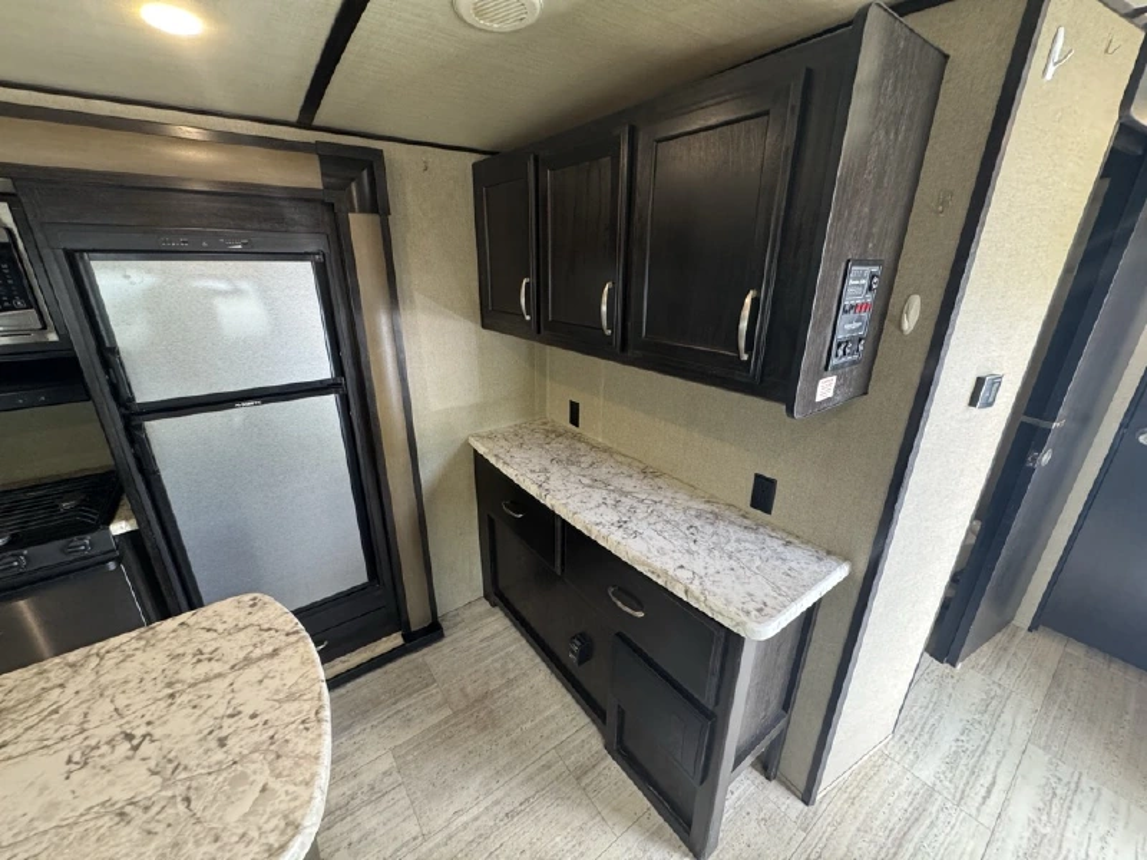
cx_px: 574
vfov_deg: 85.7
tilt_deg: -19.1
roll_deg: +0.2
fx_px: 464
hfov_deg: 102.1
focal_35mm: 14
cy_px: 430
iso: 320
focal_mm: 2.22
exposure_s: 1/60
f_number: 2.2
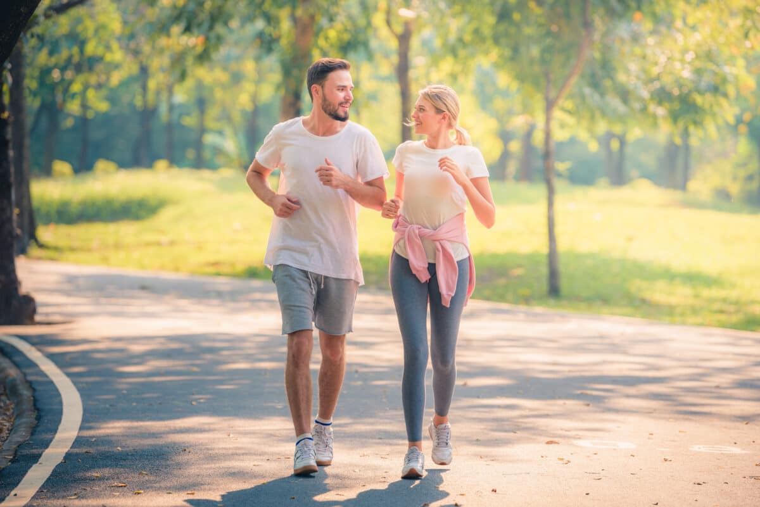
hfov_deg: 11.1
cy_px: 254
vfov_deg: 7.4
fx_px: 3907
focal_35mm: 185
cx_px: 380
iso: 100
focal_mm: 185
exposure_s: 1/640
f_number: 3.5
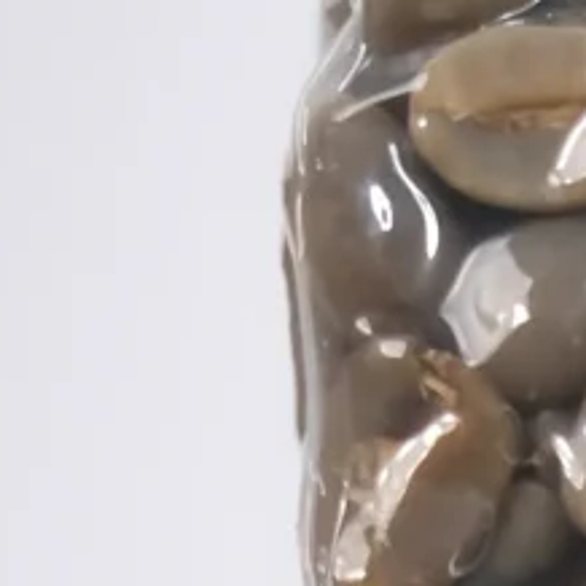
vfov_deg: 5.2
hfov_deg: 5.1
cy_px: 1500
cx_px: 1664
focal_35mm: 328
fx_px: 6282
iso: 250
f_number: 2.8
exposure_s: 1/200
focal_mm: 23
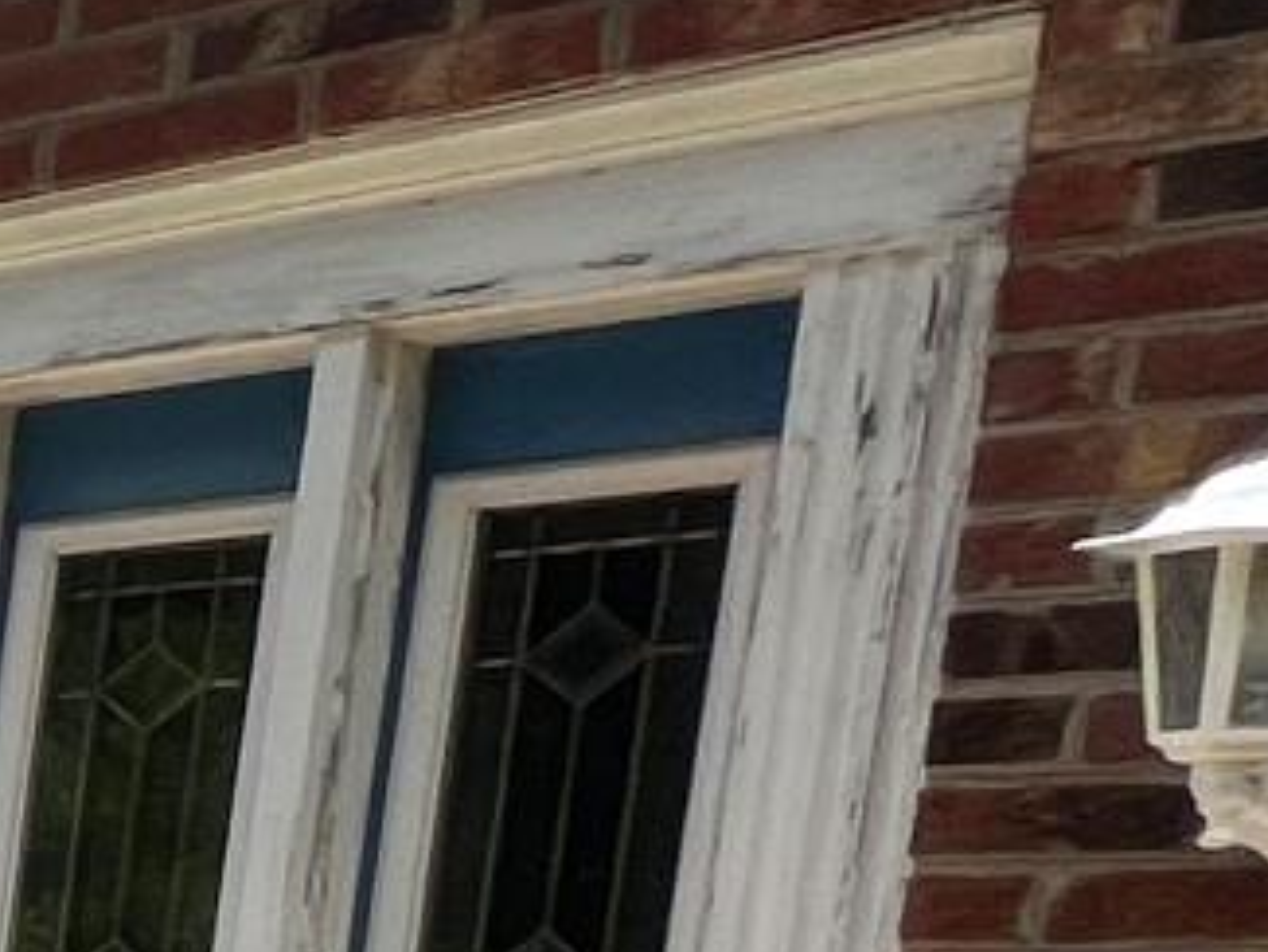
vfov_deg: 16.5
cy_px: 1412
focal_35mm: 82
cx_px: -2626
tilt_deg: -5.9
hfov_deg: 11.2
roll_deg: -2.2
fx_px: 3005
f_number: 1.8
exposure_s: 1/1193
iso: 32
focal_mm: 1.57
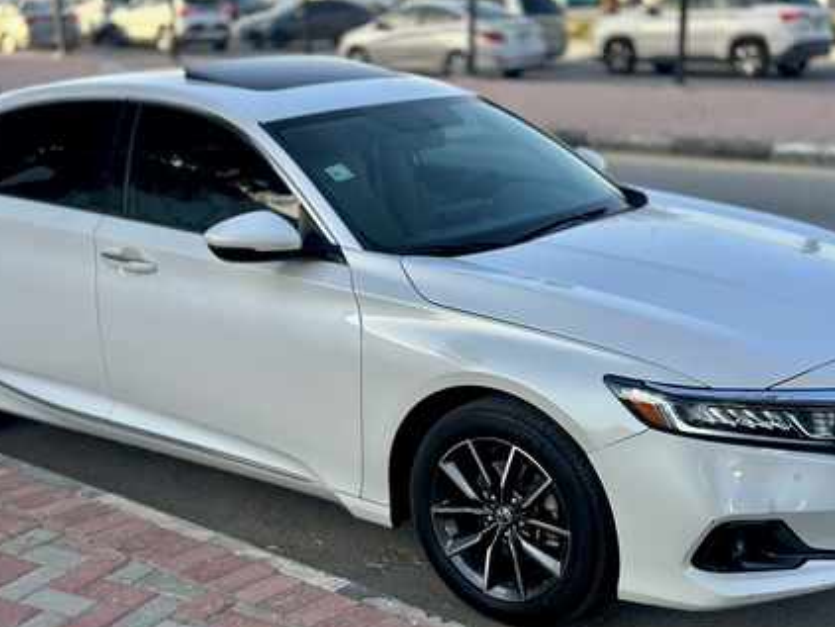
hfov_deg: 36.8
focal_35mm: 52
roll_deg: +0.5
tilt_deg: -14.9
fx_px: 1255
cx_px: 438
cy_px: 331
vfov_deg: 28.1
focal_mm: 6.86
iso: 80
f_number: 1.78
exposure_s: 1/1395
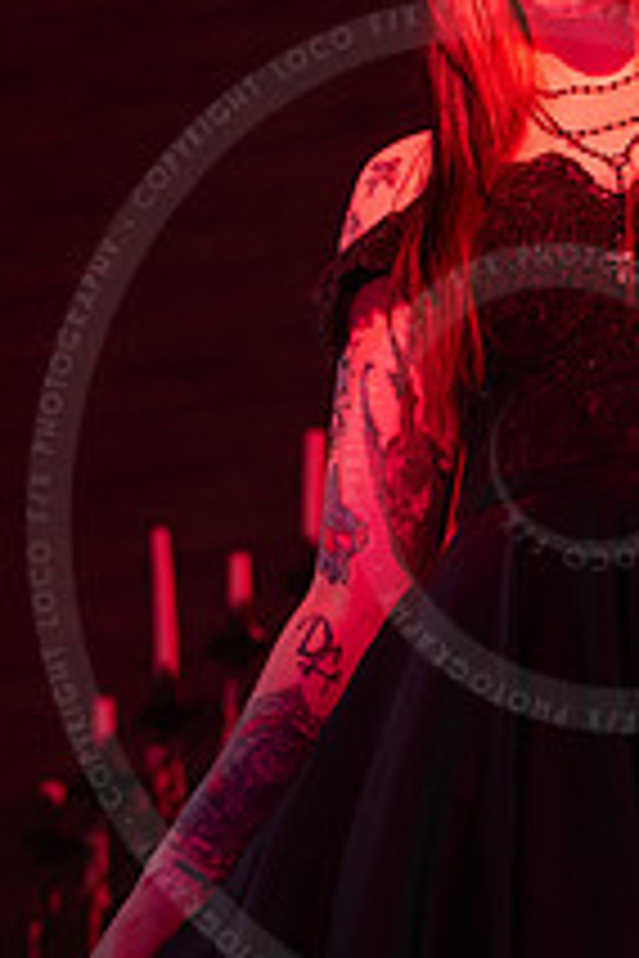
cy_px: 540
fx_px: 3940
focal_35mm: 148
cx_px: 634
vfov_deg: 13.9
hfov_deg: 9.2
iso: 1600
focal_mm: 70
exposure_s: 1/200
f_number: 2.5
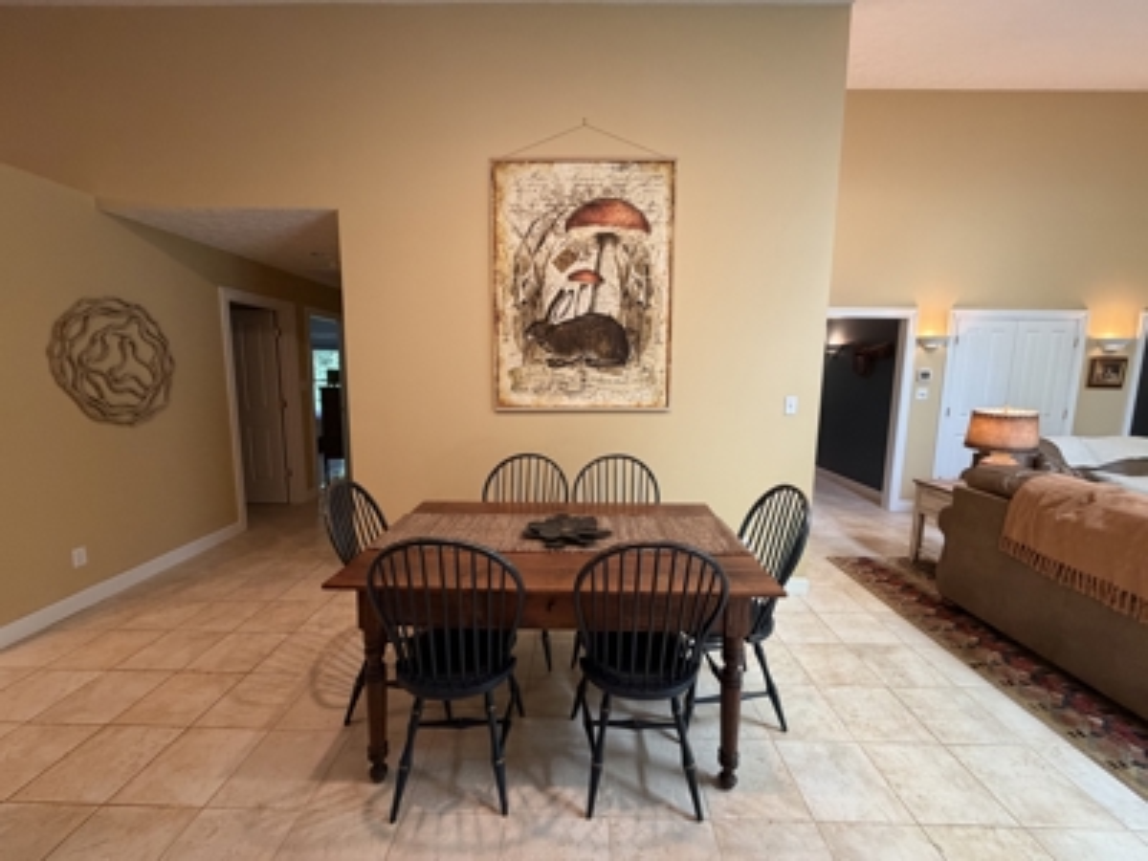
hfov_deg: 102.1
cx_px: 574
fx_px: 464
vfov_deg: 85.7
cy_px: 430
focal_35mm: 14
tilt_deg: -7.2
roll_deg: -0.6
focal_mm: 2.22
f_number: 2.2
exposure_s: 1/60
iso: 250
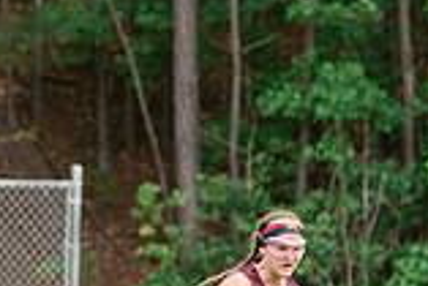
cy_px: 449
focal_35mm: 1214
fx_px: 14446
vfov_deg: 1.1
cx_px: -425
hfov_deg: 1.7
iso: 250
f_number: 4
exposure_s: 1/1000
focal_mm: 200
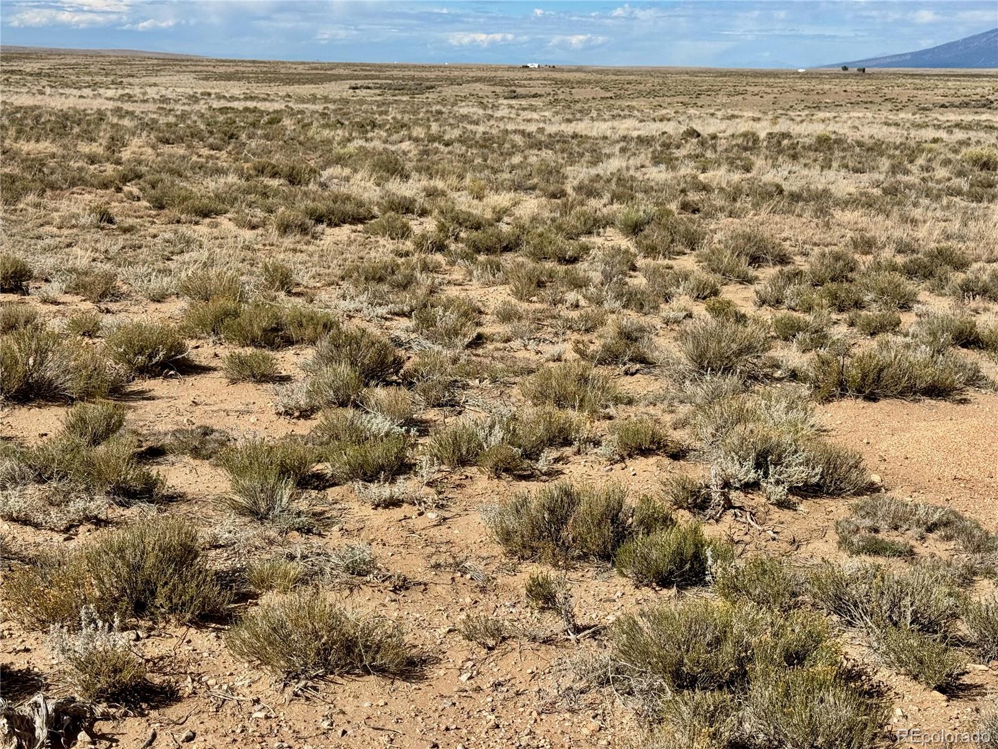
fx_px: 1384
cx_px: 499
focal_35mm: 48
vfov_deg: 30.3
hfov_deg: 39.7
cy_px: 374
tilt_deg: -13.5
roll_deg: -1.8
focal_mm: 6.76
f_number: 1.78
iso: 64
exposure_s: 1/6410
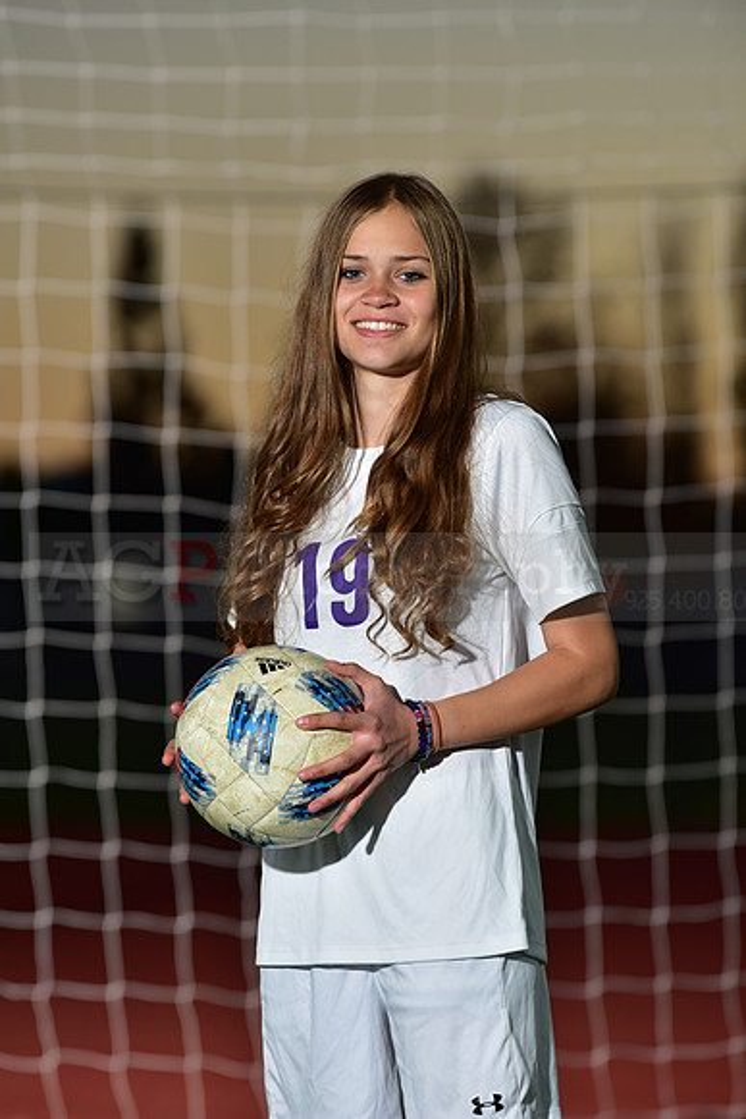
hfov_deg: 6.9
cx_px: 373
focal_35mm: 200
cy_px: 560
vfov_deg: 10.3
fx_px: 6212
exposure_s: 1/200
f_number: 4.5
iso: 250
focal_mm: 200
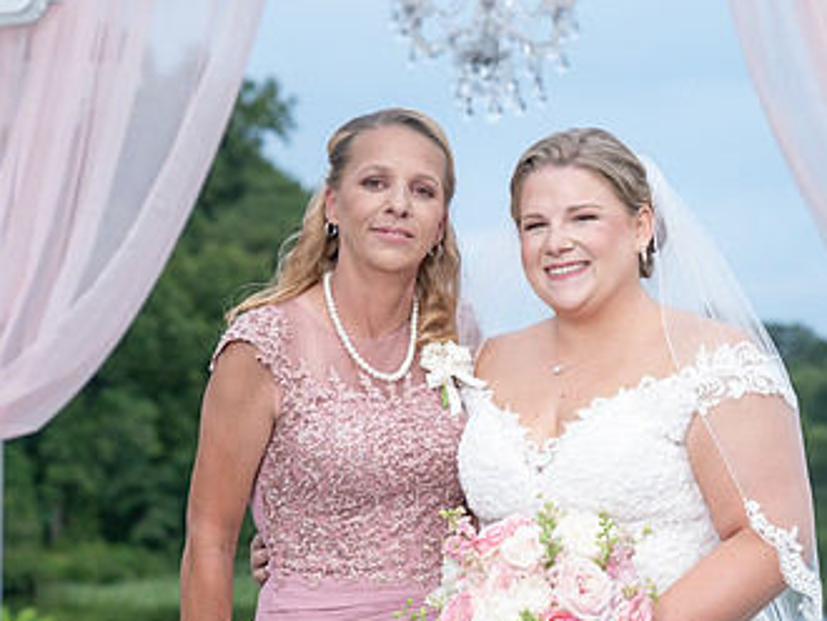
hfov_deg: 16.0
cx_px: 511
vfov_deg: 12.1
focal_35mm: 123
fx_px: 2941
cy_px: 384
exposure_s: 1/250
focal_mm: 70
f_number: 4
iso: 50
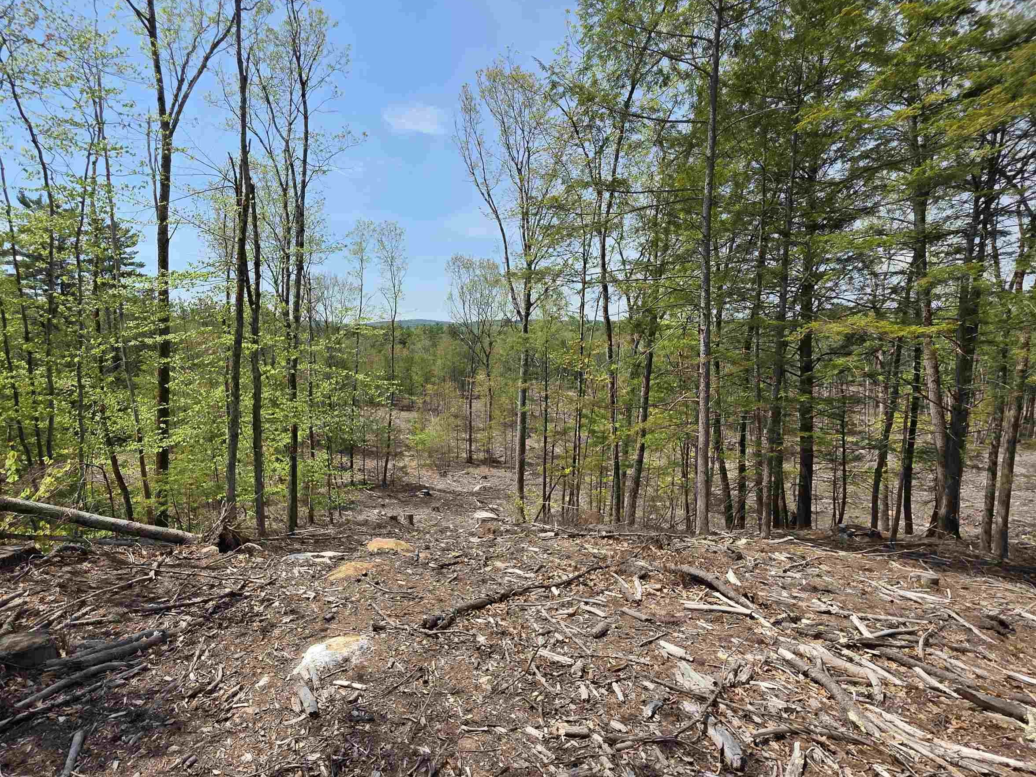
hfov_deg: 90.4
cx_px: 444
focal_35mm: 17
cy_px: 425
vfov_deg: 74.6
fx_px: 509
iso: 40
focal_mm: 2.2
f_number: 1.9
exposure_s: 1/1910
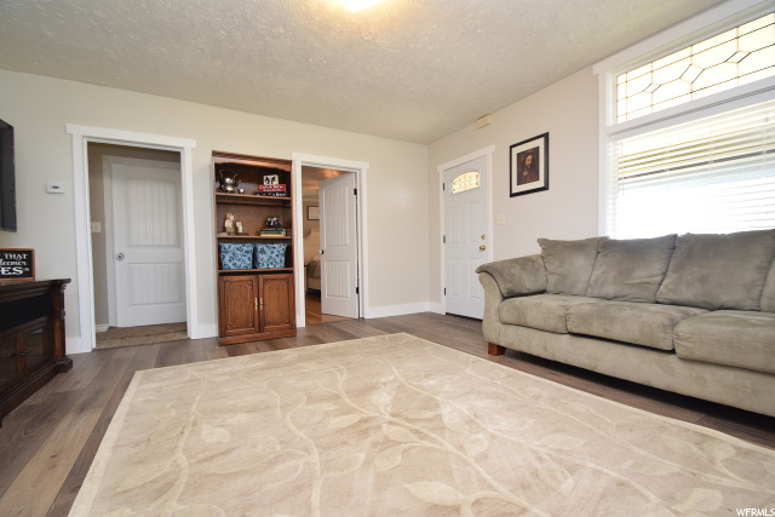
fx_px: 323
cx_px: 388
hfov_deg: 100.4
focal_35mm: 15
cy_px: 258
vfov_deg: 77.4
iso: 800
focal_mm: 10
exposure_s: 1/125
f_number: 5.6
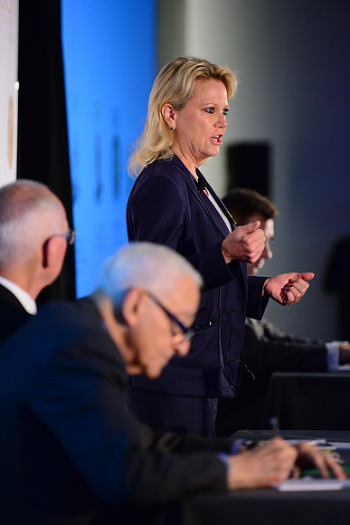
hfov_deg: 8.1
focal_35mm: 170
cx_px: 175
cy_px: 262
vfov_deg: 12.1
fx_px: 2477
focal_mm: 170
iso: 4000
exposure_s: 1/250
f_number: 2.8
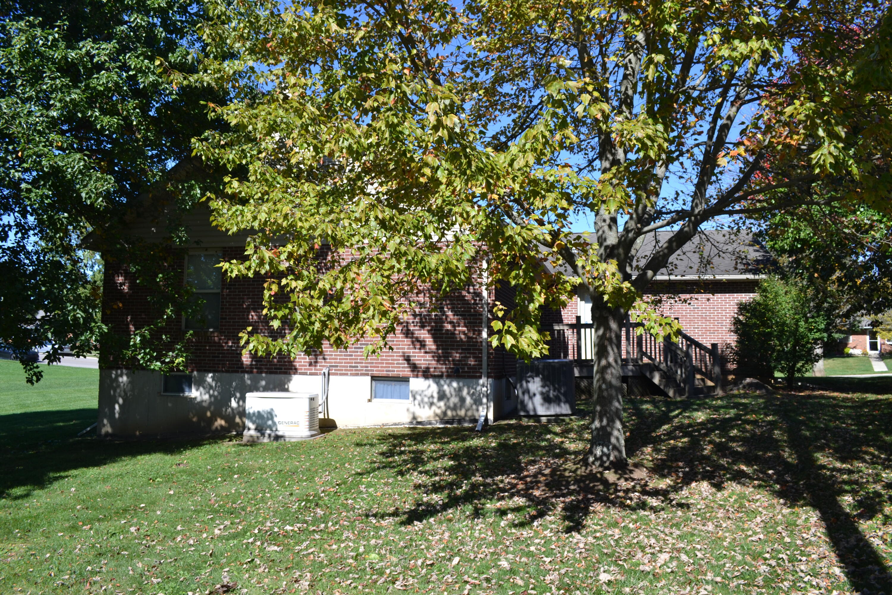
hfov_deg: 67.4
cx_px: 446
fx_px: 669
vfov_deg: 47.9
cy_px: 298
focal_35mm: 27
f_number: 7.1
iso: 100
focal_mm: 18
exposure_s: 1/200
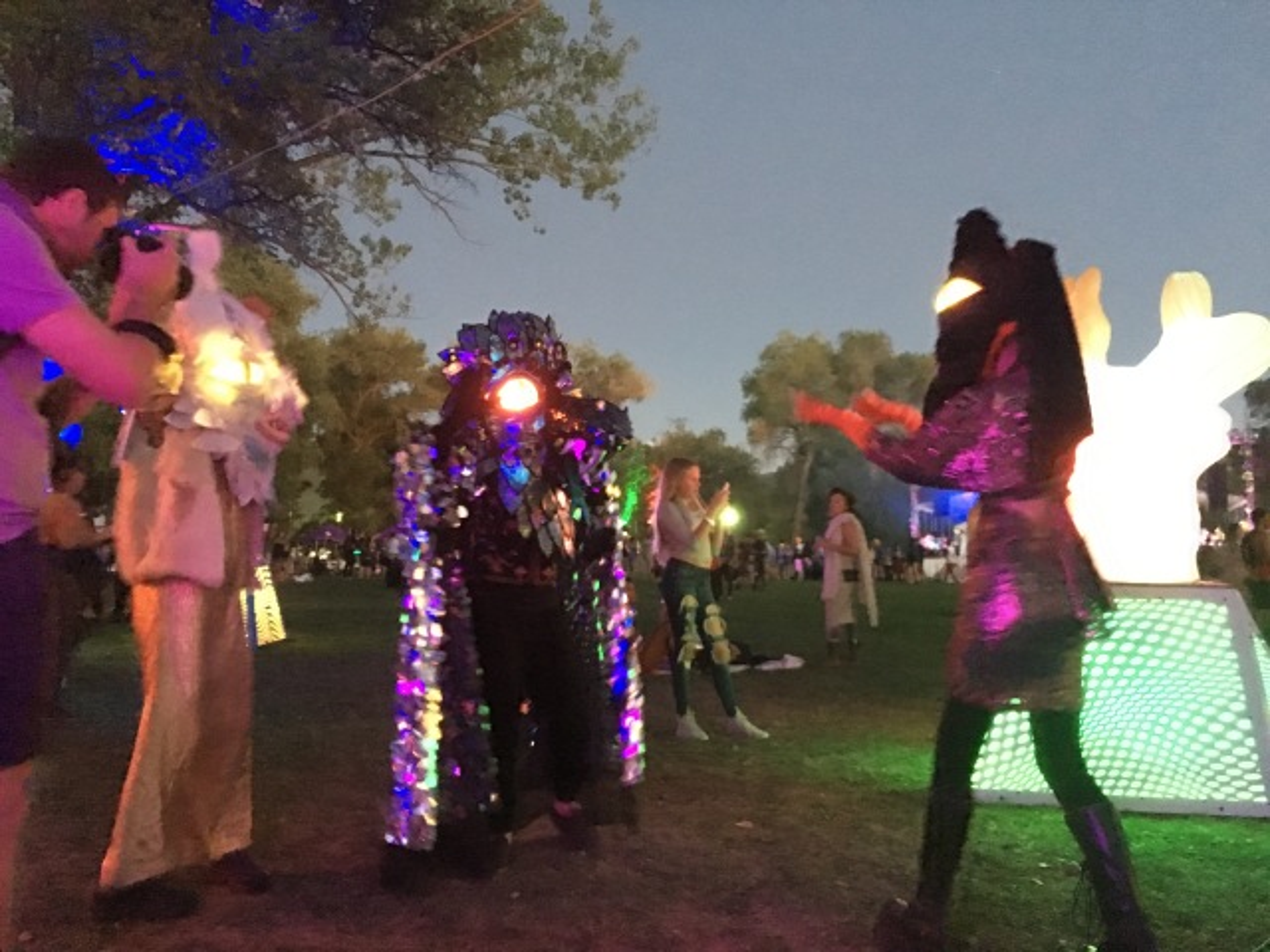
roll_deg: +0.4
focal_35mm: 29
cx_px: 635
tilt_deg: +5.7
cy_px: 476
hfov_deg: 61.7
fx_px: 1064
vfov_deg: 48.2
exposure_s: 1/15
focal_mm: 4.15
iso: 1600
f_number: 2.2
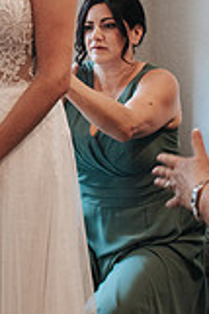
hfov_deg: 13.7
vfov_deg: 19.8
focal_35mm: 98
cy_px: -47
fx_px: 855
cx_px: -8
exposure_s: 1/125
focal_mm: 35
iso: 1000
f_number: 4
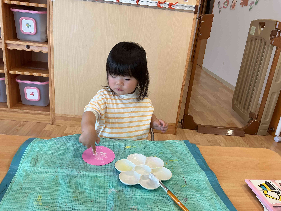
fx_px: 235
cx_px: 140
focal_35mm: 29
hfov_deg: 61.7
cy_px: 106
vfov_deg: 48.2
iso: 50
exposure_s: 1/120
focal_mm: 3
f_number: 1.8
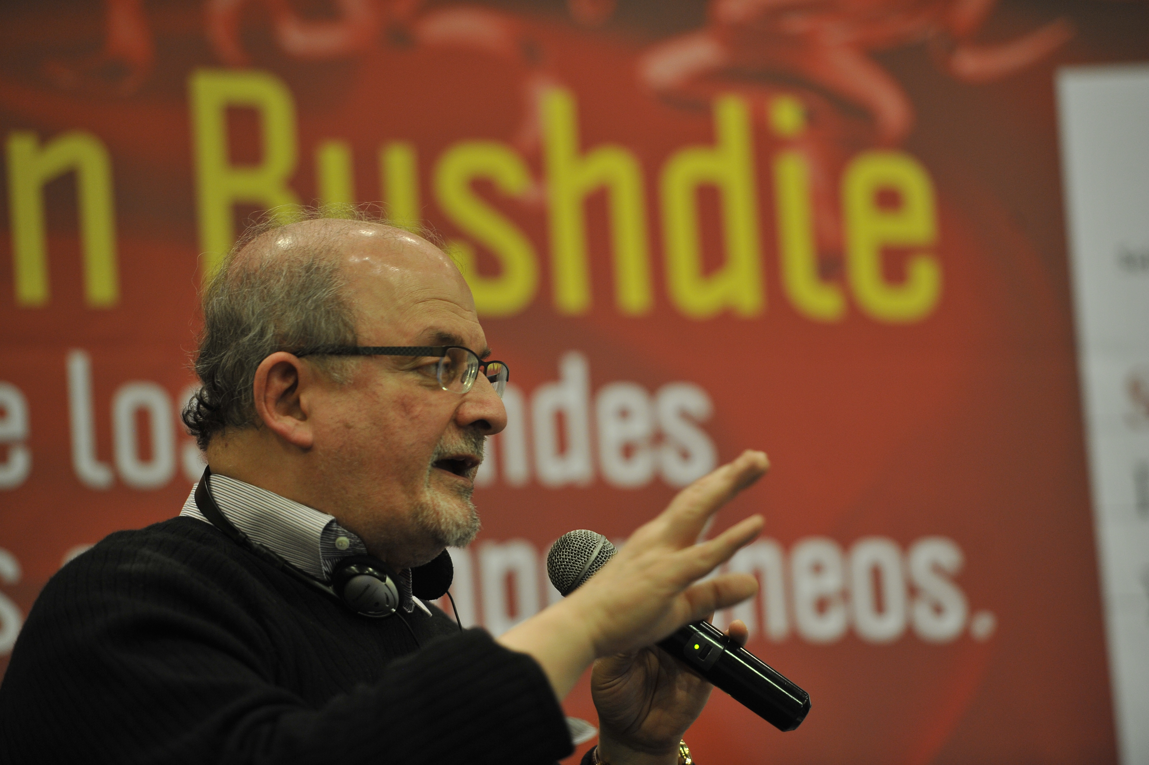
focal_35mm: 170
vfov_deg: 8.1
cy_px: 382
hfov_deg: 12.1
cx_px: 574
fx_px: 5422
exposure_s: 1/100
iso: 1600
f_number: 2.8
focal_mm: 170
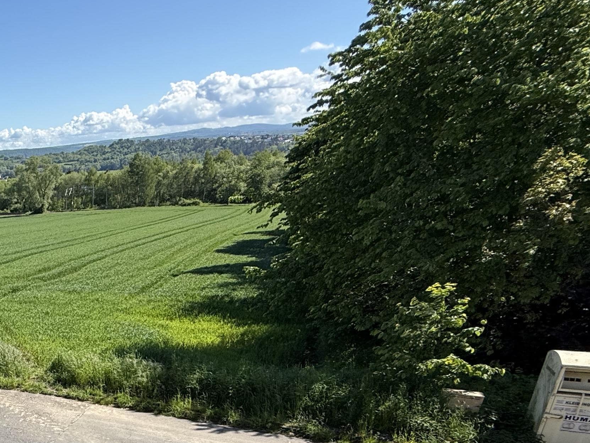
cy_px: 422
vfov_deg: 38.1
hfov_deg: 40.0
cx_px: -103
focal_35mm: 34
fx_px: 580
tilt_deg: -23.6
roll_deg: +4.4
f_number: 2.2
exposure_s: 1/853
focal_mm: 2.22
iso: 50
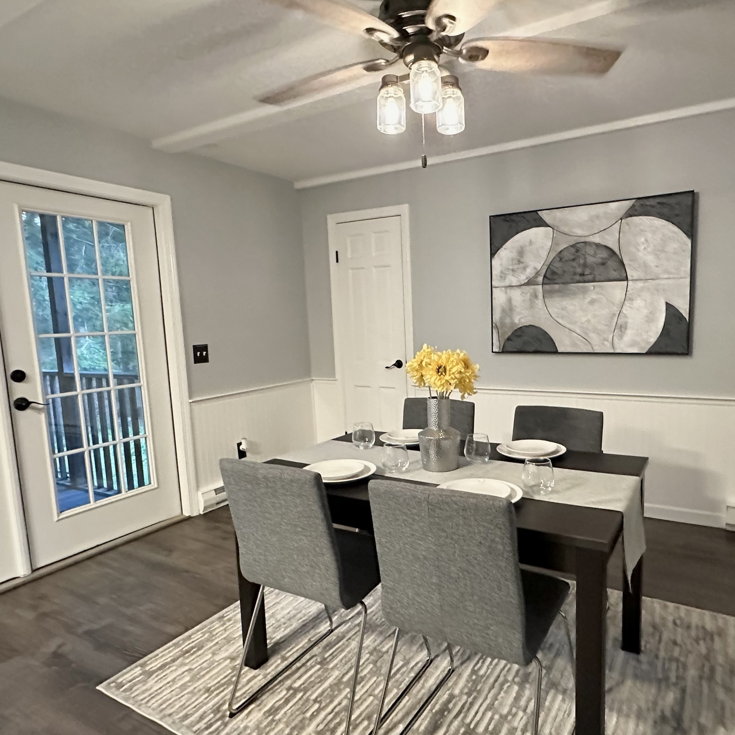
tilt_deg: -7.0
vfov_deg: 69.6
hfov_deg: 69.3
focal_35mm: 22
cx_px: 421
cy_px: 382
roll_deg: +1.7
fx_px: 528
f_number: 2.2
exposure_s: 1/60
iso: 1250
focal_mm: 2.22
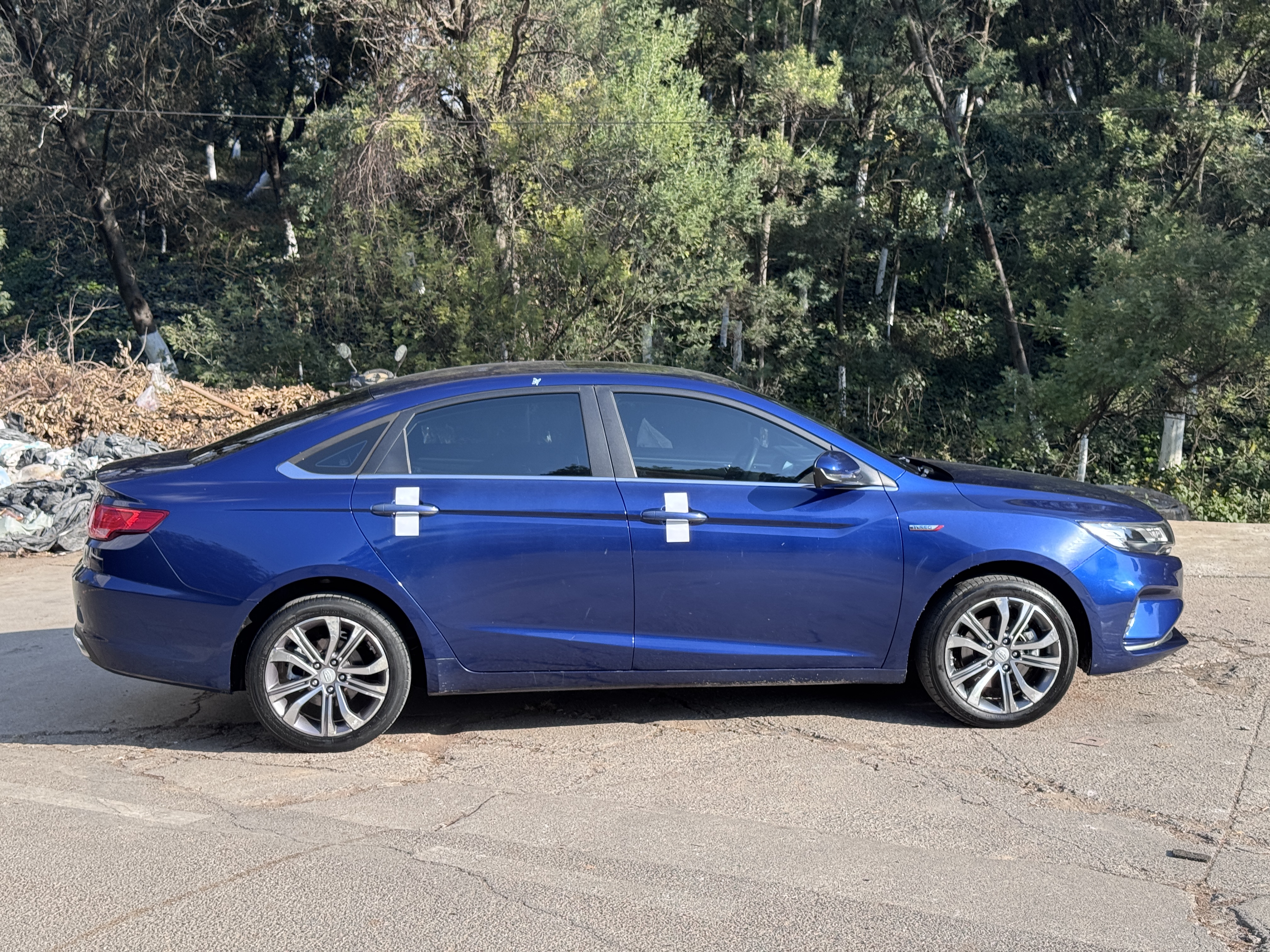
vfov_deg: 30.3
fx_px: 1761
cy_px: 476
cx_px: 635
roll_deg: -0.2
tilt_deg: -7.6
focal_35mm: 48
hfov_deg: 39.7
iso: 64
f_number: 1.78
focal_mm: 6.76
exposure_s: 1/1637
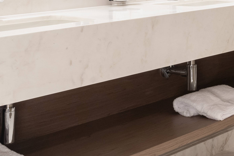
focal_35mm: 91
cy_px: -22
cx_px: 319
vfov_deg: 14.6
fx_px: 592
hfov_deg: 20.1
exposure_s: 1/20
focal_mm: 30.7
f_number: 10
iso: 800
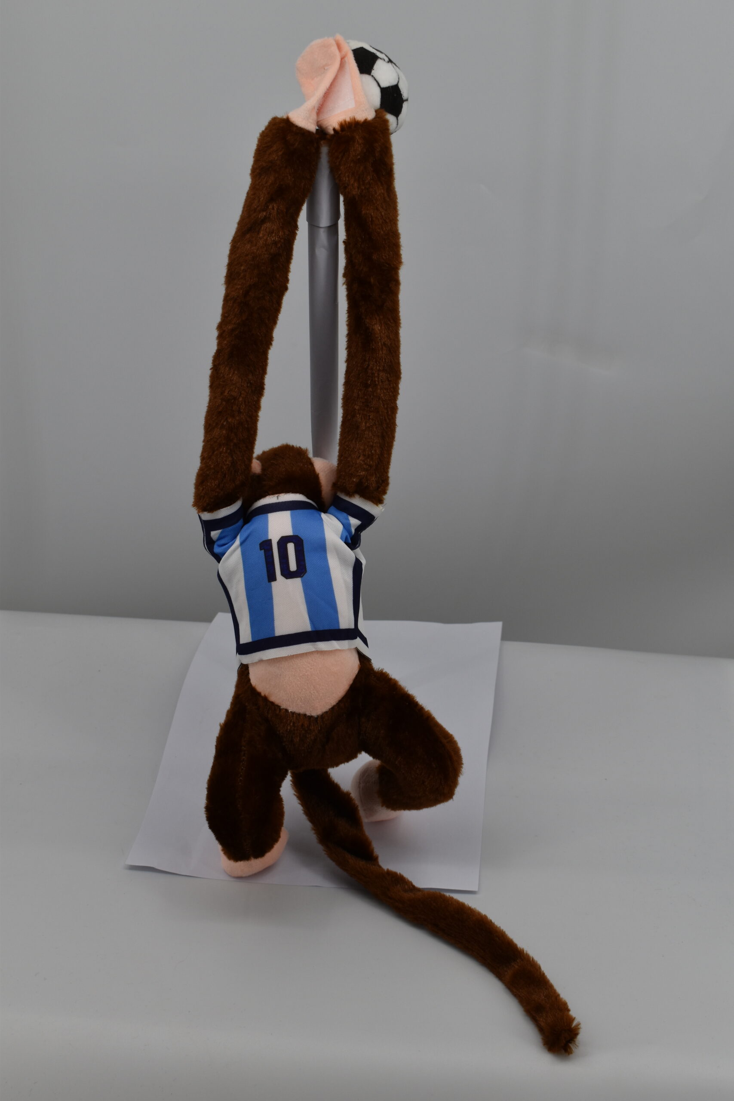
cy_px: 550
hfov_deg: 25.1
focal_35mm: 54
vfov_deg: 36.9
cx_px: 367
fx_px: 1651
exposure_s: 1/250
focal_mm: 36
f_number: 8
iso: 200
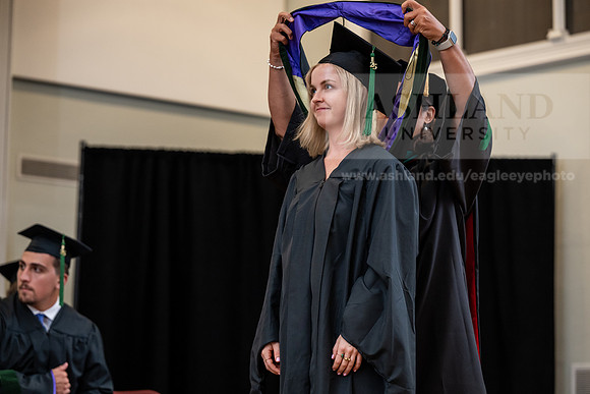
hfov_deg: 20.2
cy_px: 197
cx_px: 295
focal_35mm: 101
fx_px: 1656
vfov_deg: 13.6
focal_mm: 101
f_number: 3.5
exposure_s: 1/200
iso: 1600
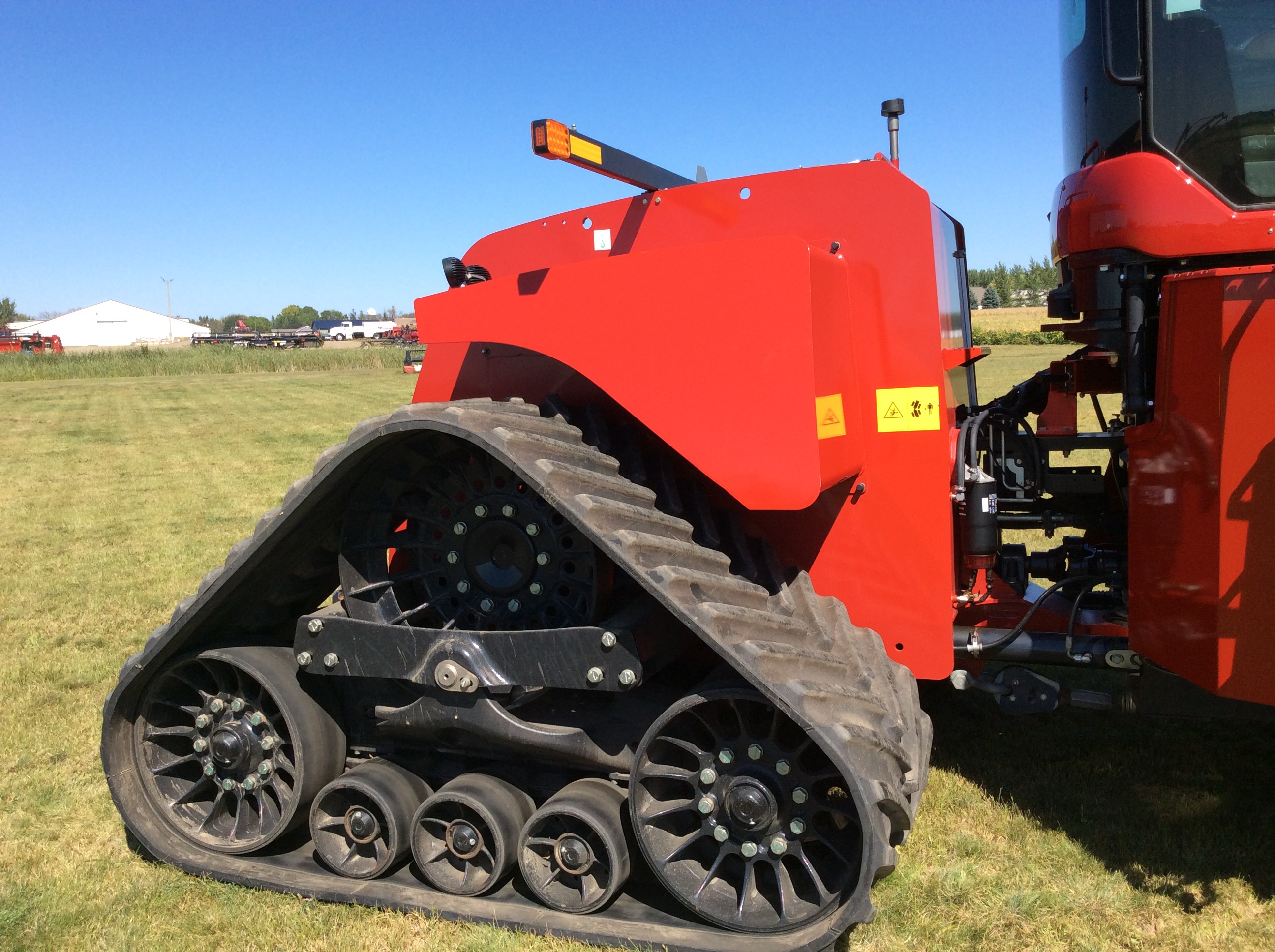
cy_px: 476
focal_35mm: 32
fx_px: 1177
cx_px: 638
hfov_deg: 56.9
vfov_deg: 44.1
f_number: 2.4
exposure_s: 1/1059
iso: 32
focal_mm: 3.3
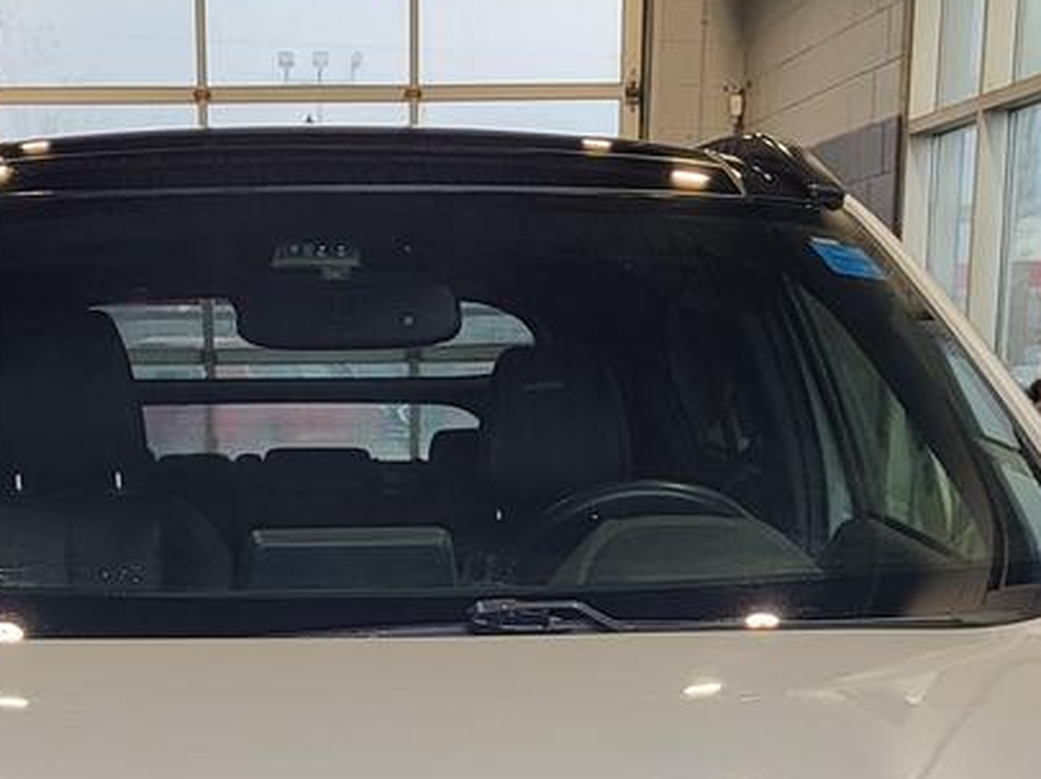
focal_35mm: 82
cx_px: 372
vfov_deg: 16.4
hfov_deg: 23.8
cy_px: 1158
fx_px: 2465
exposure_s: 1/142
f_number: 1.8
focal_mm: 5.4
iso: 40
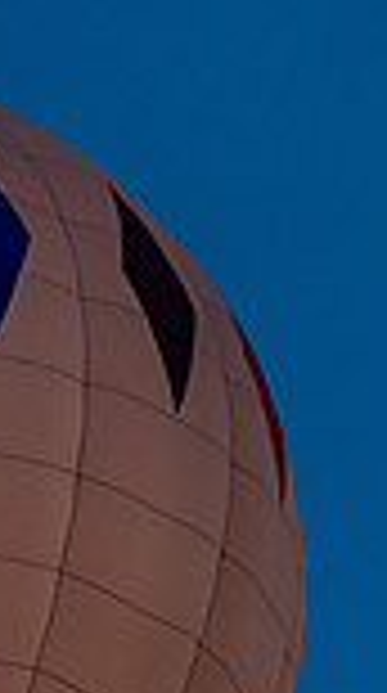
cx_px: -365
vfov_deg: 2.0
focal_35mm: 1080
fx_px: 19811
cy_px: 681
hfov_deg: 1.1
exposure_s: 1/3200
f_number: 5.6
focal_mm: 230
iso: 400
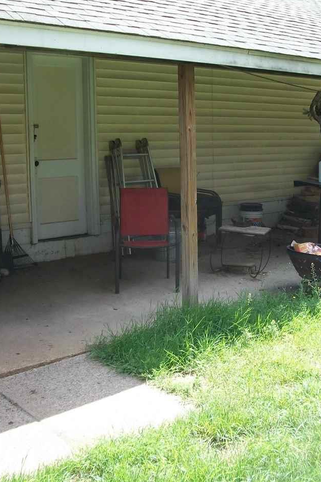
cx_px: 172
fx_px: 602
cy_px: 238
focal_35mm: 45
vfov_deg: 43.6
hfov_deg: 29.8
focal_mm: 5.7
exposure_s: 1/250
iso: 80
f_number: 2.9
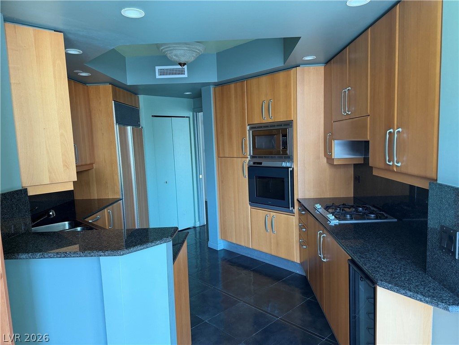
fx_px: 318
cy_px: 172
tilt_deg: -6.3
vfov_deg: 56.8
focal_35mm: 24
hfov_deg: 71.6
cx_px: 230
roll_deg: +2.5
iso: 200
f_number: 1.78
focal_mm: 6.76
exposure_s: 1/105
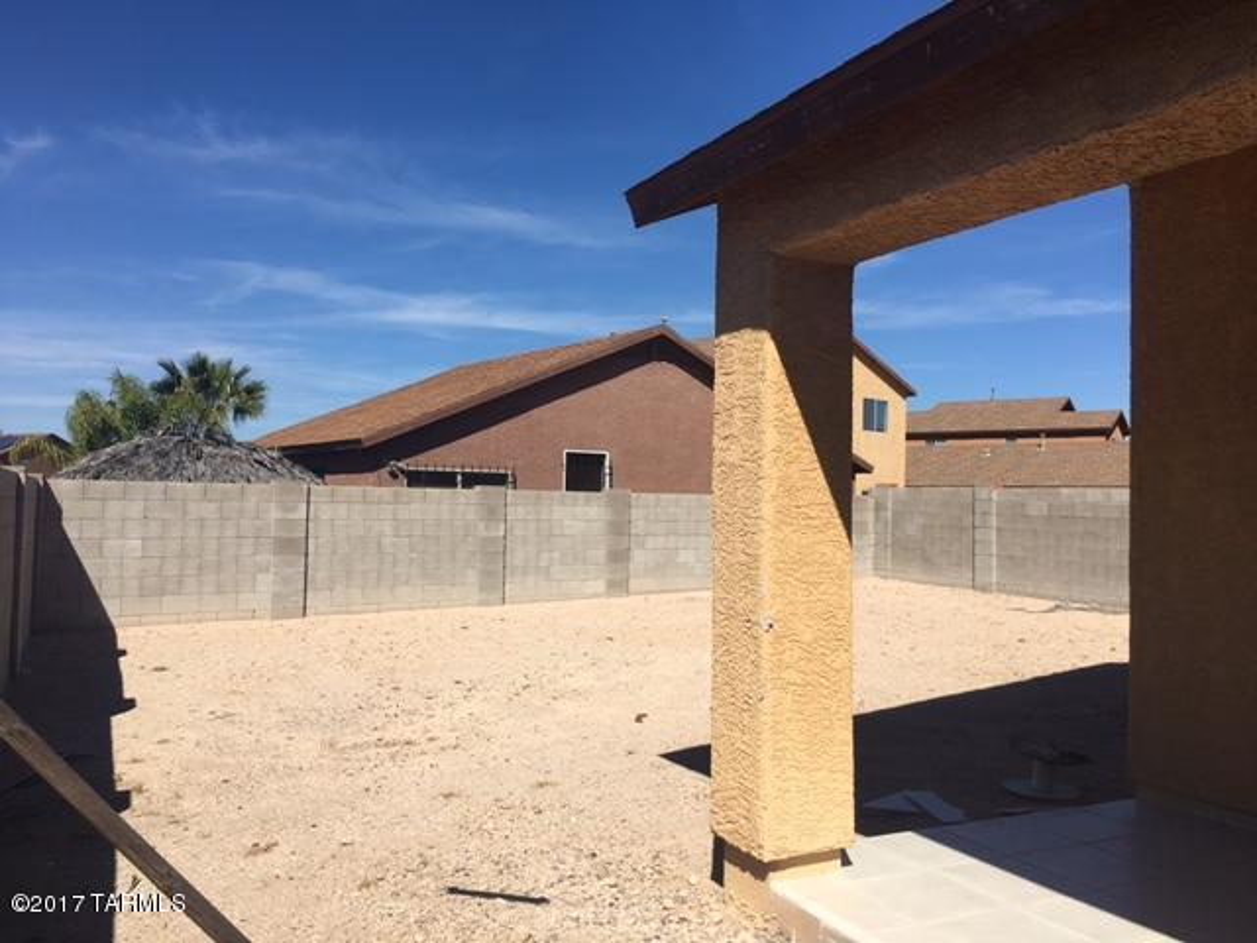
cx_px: 628
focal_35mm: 29
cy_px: 472
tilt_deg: +2.3
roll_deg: -0.4
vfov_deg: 48.2
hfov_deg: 61.7
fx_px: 1053
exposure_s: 1/2653
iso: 25
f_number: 2.2
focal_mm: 4.15
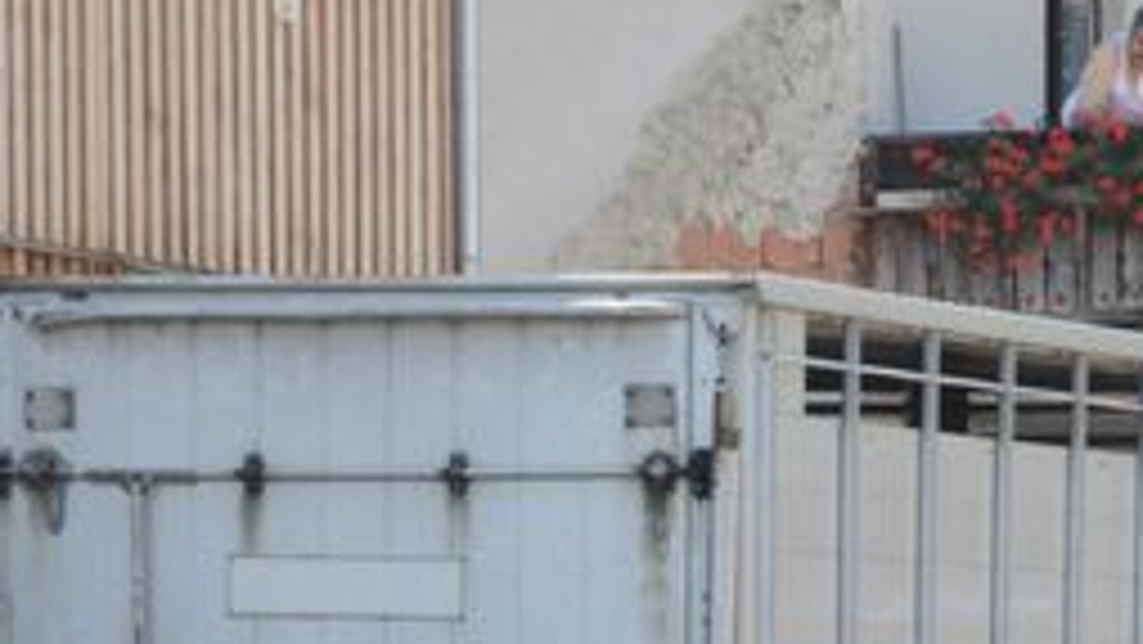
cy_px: 725
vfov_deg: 2.9
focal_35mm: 412
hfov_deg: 5.2
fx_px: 12489
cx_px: 486
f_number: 11
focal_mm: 130
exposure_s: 1/500
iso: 1250
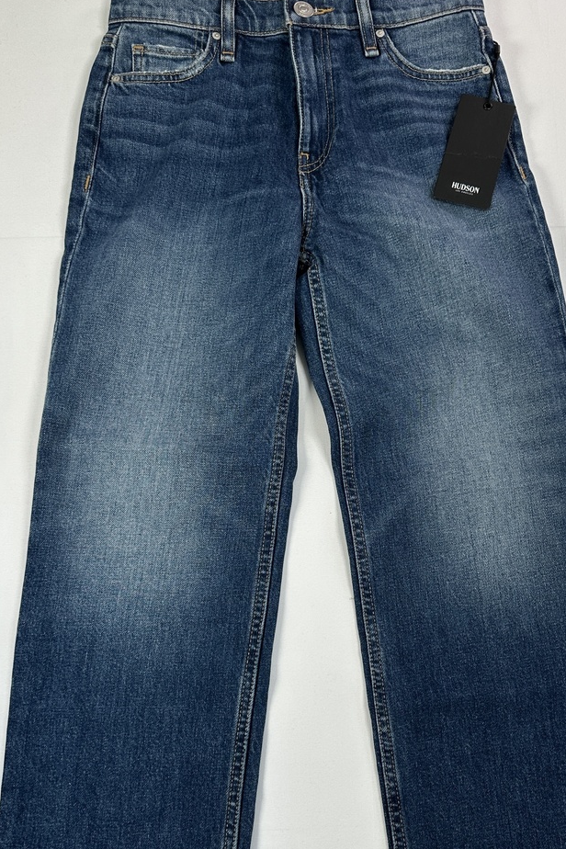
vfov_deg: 52.8
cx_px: 325
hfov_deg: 36.8
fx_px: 849
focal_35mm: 36
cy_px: 511
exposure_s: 1/147
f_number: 1.78
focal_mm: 6.86
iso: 64
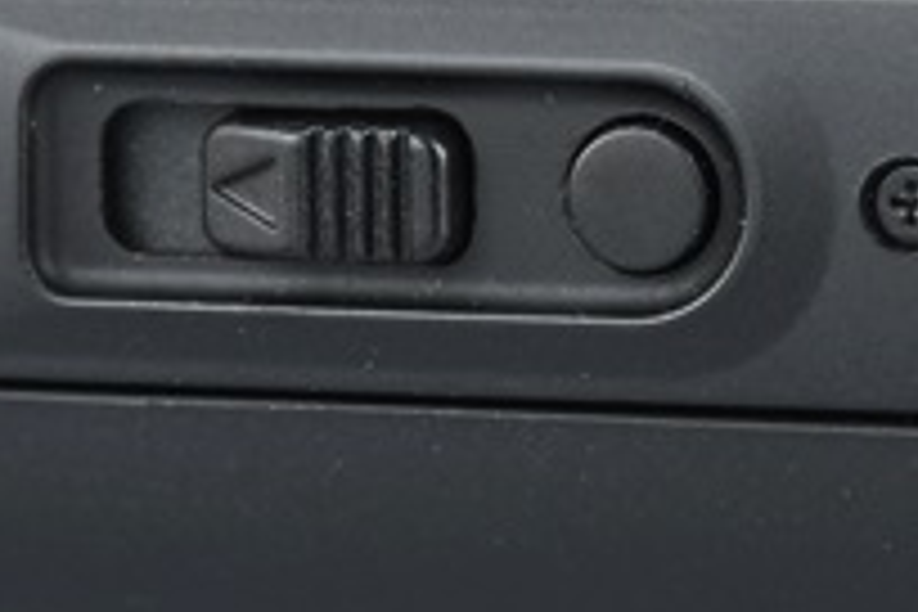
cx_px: 522
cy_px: 25
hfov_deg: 2.6
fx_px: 20169
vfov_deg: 1.7
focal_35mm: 791
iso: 400
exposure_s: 1/250
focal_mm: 135
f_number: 13
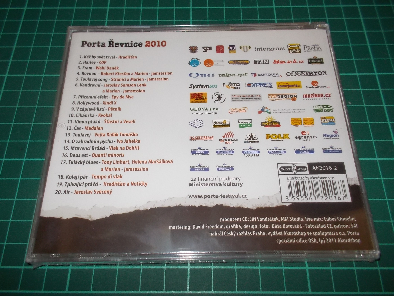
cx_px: 197
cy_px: 148
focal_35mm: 29
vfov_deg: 48.2
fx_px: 330
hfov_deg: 61.7
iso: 200
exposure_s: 1/30
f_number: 3.3
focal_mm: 4.1
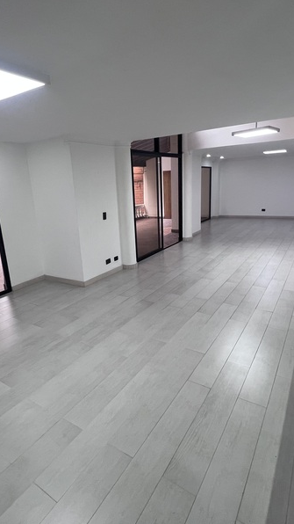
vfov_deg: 89.6
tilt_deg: -14.5
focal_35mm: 19
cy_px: 262
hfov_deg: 58.3
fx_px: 263
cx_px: 136
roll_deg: +3.1
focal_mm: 1.57
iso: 125
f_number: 1.8
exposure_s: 1/60
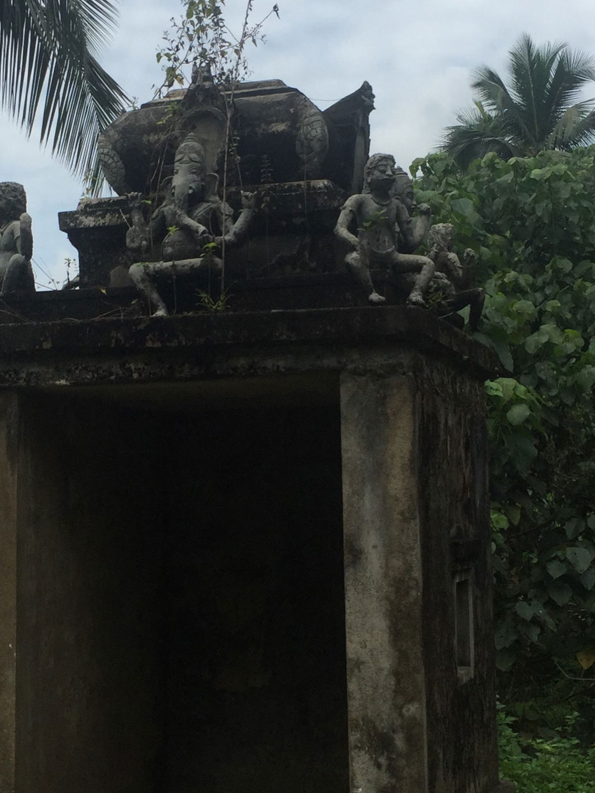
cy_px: 373
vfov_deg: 36.8
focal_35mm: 52
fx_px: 1192
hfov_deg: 28.0
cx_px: 251
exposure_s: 1/2083
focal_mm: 4.15
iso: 32
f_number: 2.2
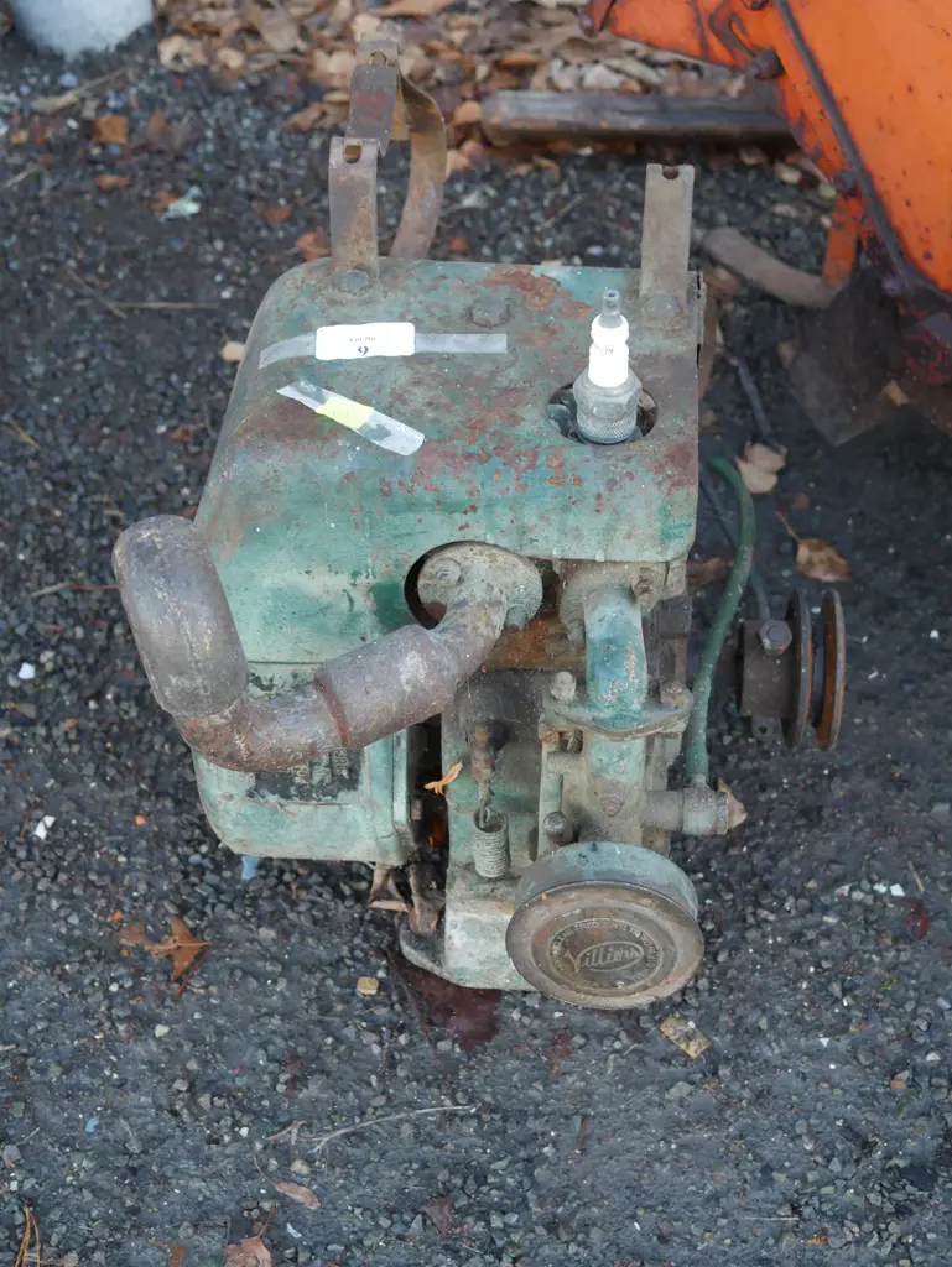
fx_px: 1759
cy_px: 634
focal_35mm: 48
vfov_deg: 39.6
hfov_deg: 30.3
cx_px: 476
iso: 640
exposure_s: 1/60
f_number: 5.2
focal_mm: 24
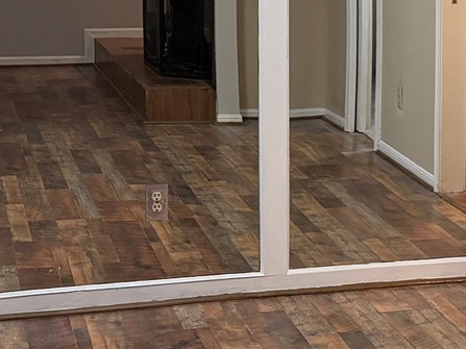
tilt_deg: -2.8
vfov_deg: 13.1
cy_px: -64
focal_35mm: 110
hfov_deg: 17.8
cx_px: 350
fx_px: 1480
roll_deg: +0.4
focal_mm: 6.76
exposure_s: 1/60
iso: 200
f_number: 1.78
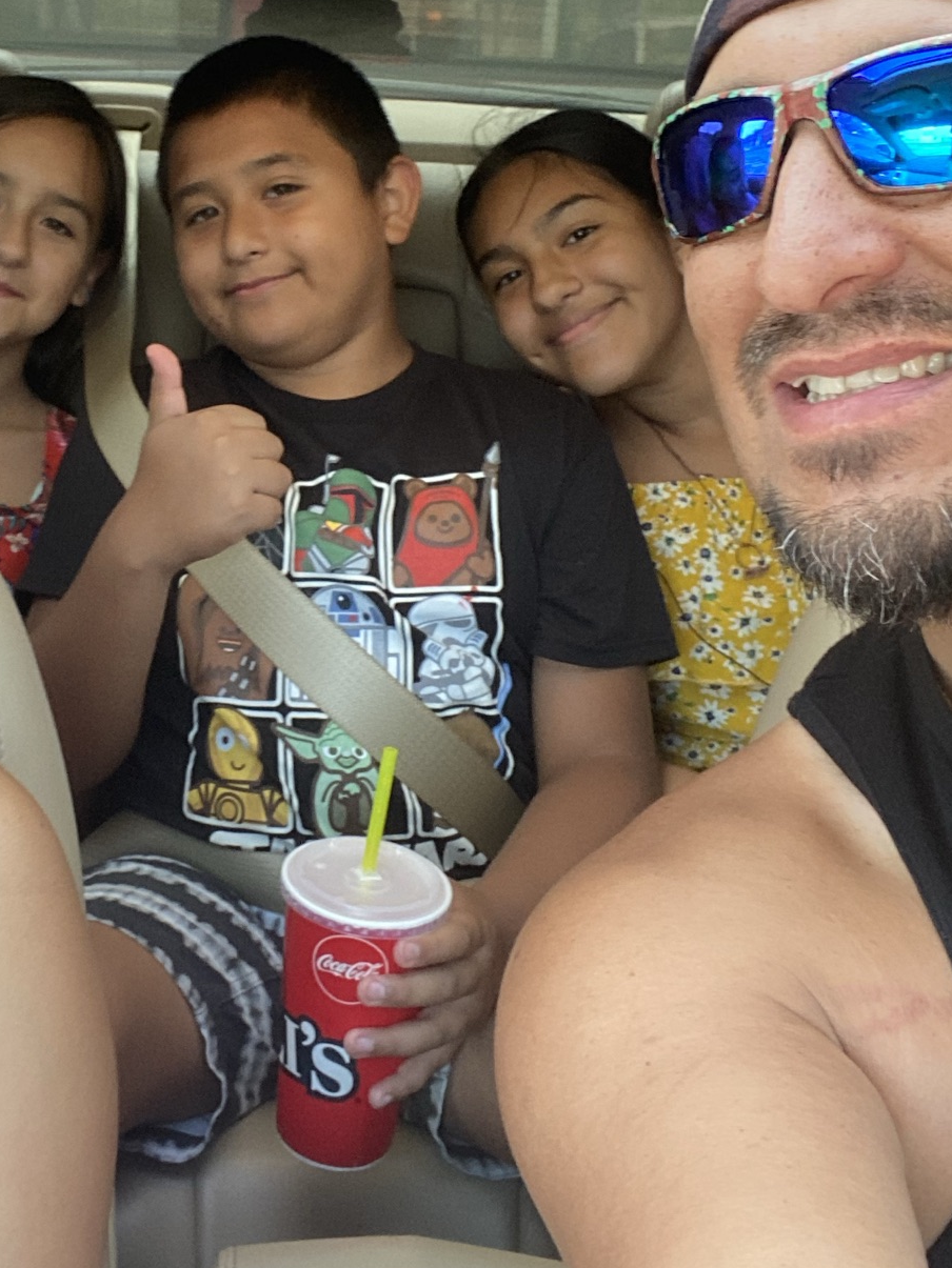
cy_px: 402
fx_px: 1870
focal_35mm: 51
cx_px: 215
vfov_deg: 37.0
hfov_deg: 28.1
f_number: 2.2
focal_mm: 2.71
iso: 125
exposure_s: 1/60
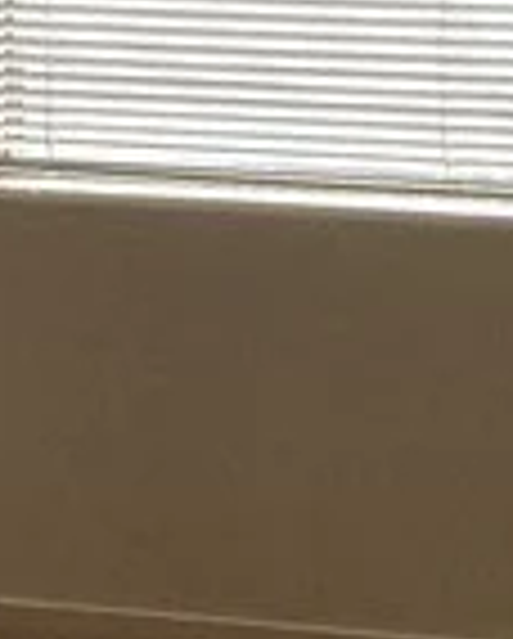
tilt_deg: -9.0
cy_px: 234
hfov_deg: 7.1
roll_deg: -1.0
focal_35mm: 218
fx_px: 4128
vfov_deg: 8.8
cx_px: -104
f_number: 2.4
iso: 25
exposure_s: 1/233
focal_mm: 3.3
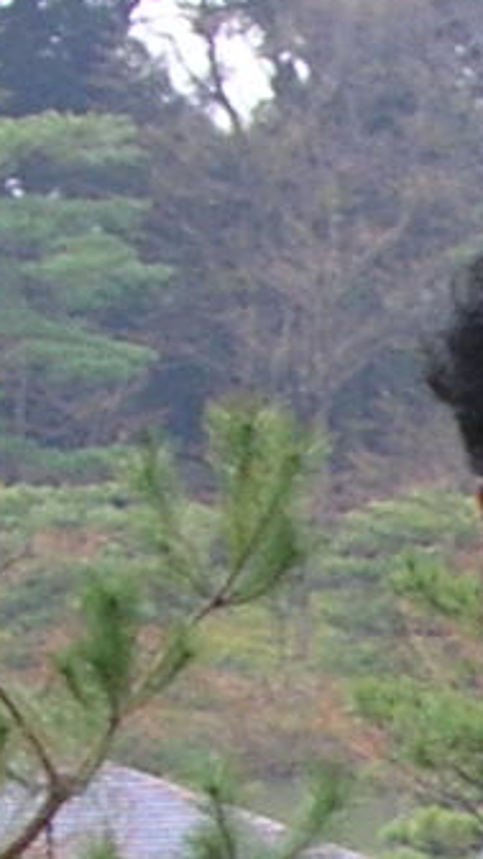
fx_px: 8606
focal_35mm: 378
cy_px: 1618
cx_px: 1620
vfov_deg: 5.6
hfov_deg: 3.1
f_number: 3.3
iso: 50
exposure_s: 1/38.3
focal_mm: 8.5
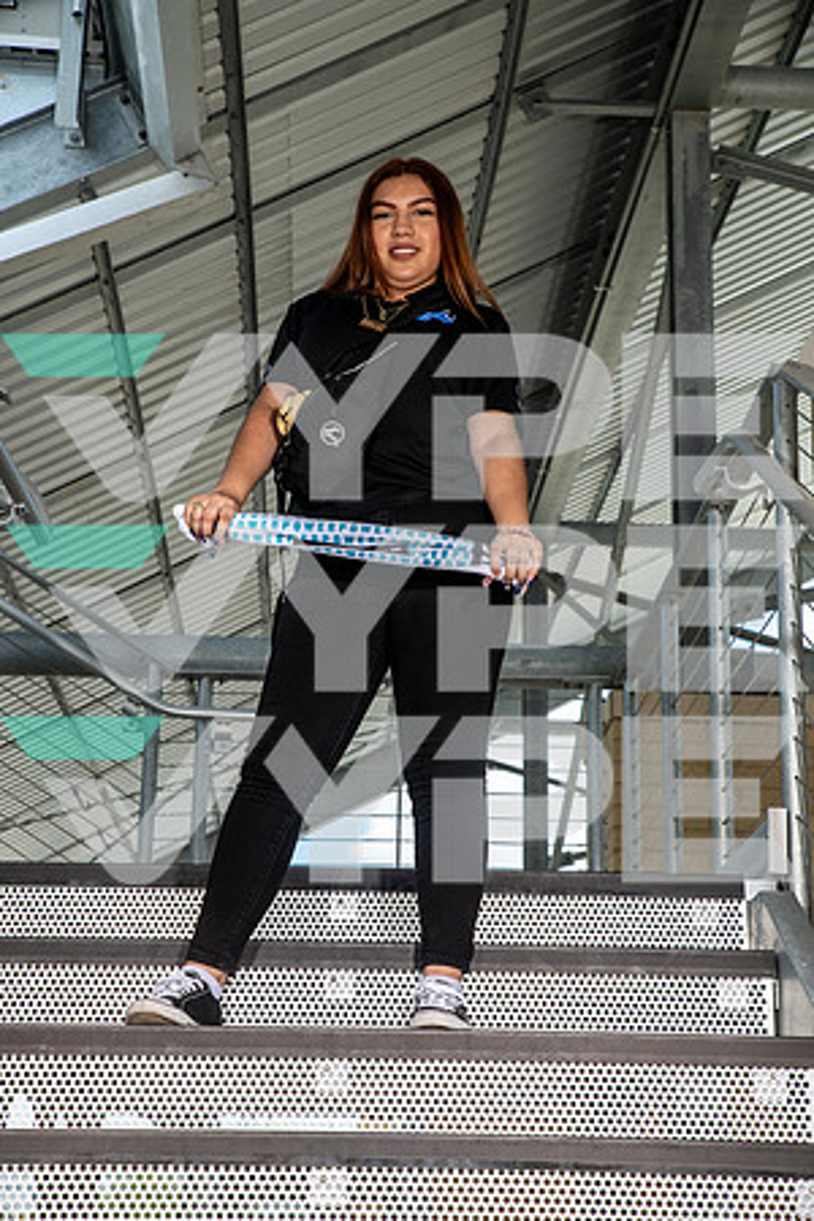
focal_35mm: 60
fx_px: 2035
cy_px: 610
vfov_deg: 33.4
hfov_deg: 22.6
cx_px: 407
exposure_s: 1/320
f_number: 7.1
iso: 200
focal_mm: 60
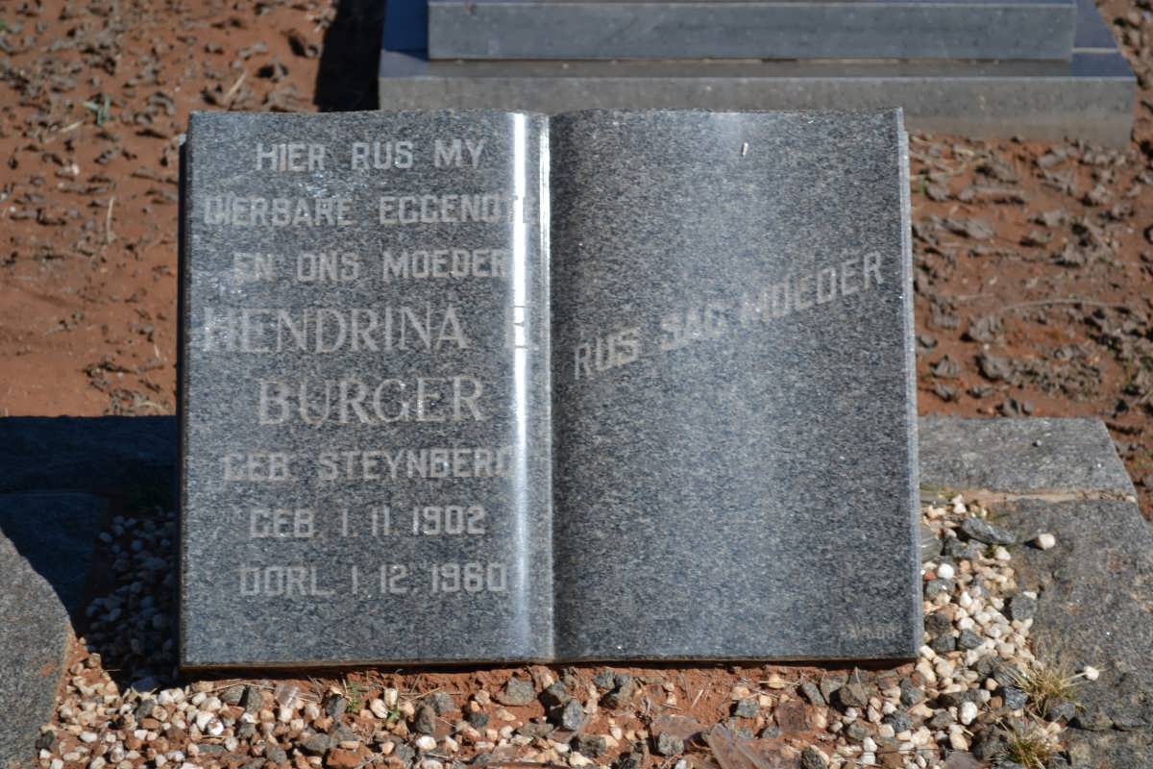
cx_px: 576
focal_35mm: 82
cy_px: 384
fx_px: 2642
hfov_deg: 24.6
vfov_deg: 16.6
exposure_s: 1/160
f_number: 6.3
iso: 100
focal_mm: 55
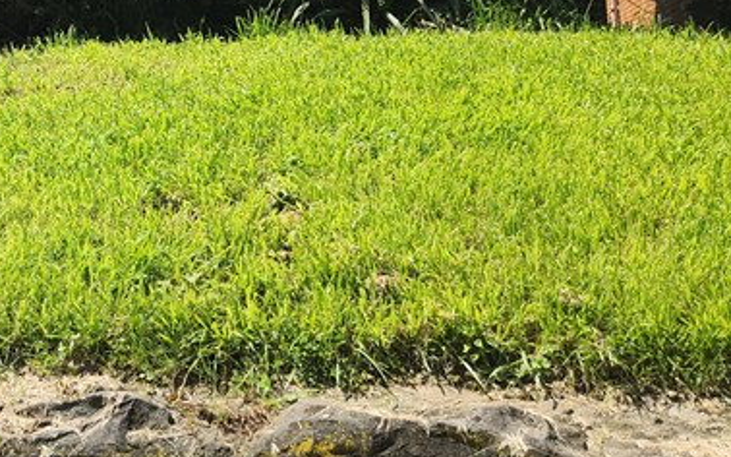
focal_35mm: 66
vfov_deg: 18.1
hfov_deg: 27.7
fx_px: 1314
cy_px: -168
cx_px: -122
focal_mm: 5.4
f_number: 1.8
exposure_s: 1/1090
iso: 20
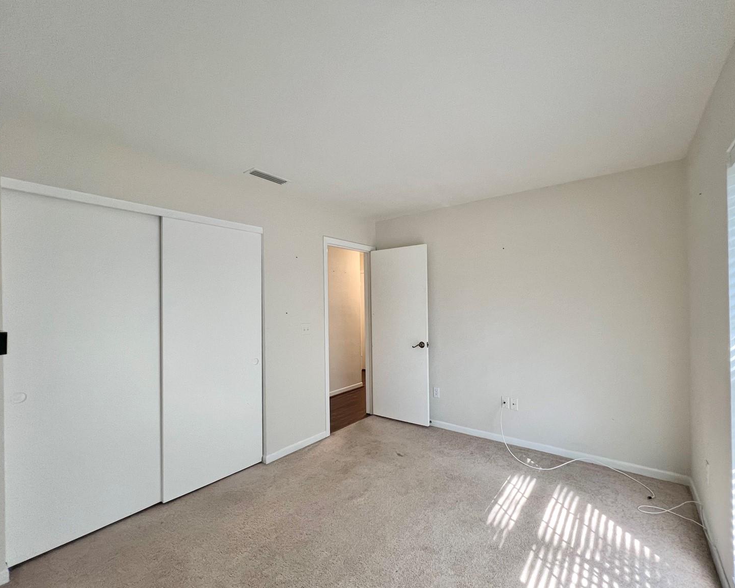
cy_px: 302
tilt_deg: +0.2
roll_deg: +0.6
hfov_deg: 100.6
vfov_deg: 88.0
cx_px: 383
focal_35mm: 14
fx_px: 305
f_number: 1.8
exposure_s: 1/60
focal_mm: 1.57
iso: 160
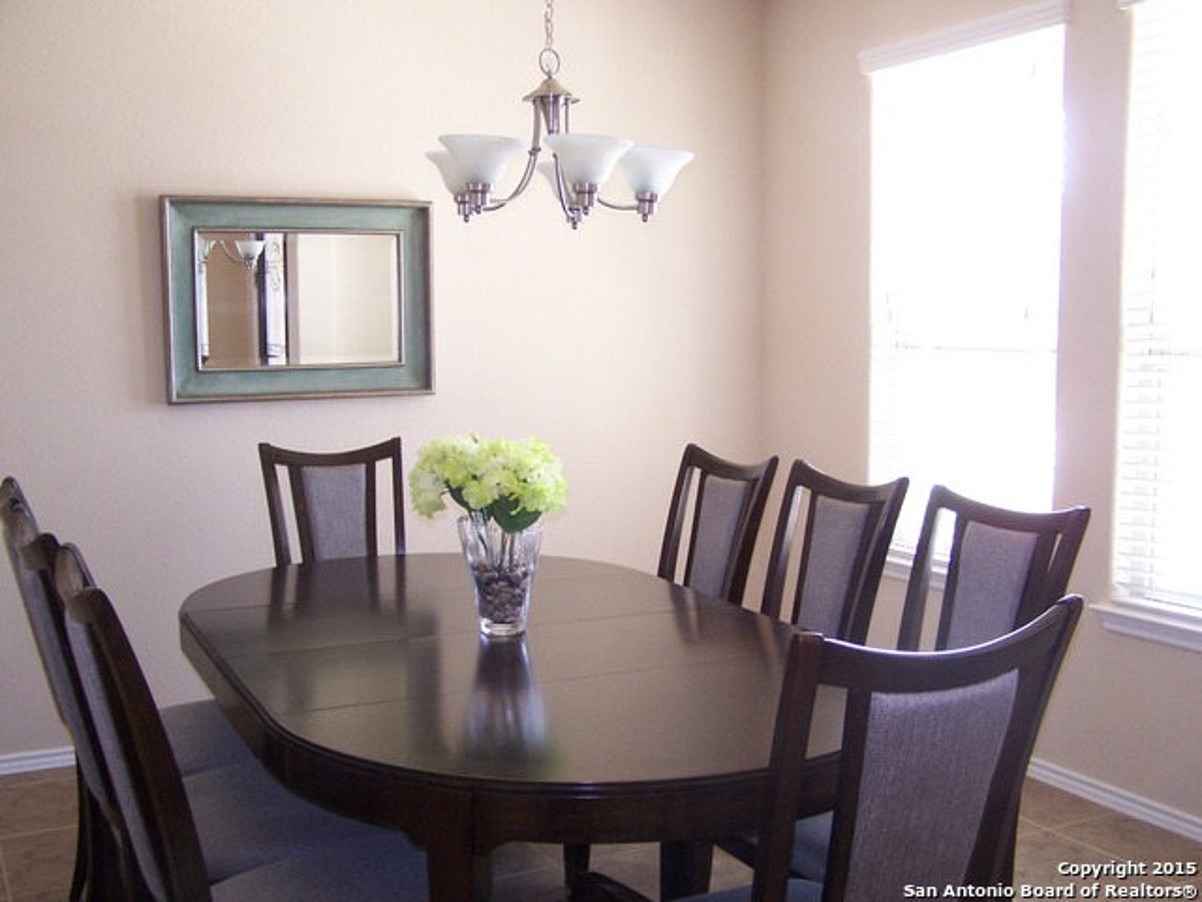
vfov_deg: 37.7
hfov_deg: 49.0
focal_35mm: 38
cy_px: 451
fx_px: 1320
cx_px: 601
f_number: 2.8
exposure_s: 1/15
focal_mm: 6.3
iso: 140
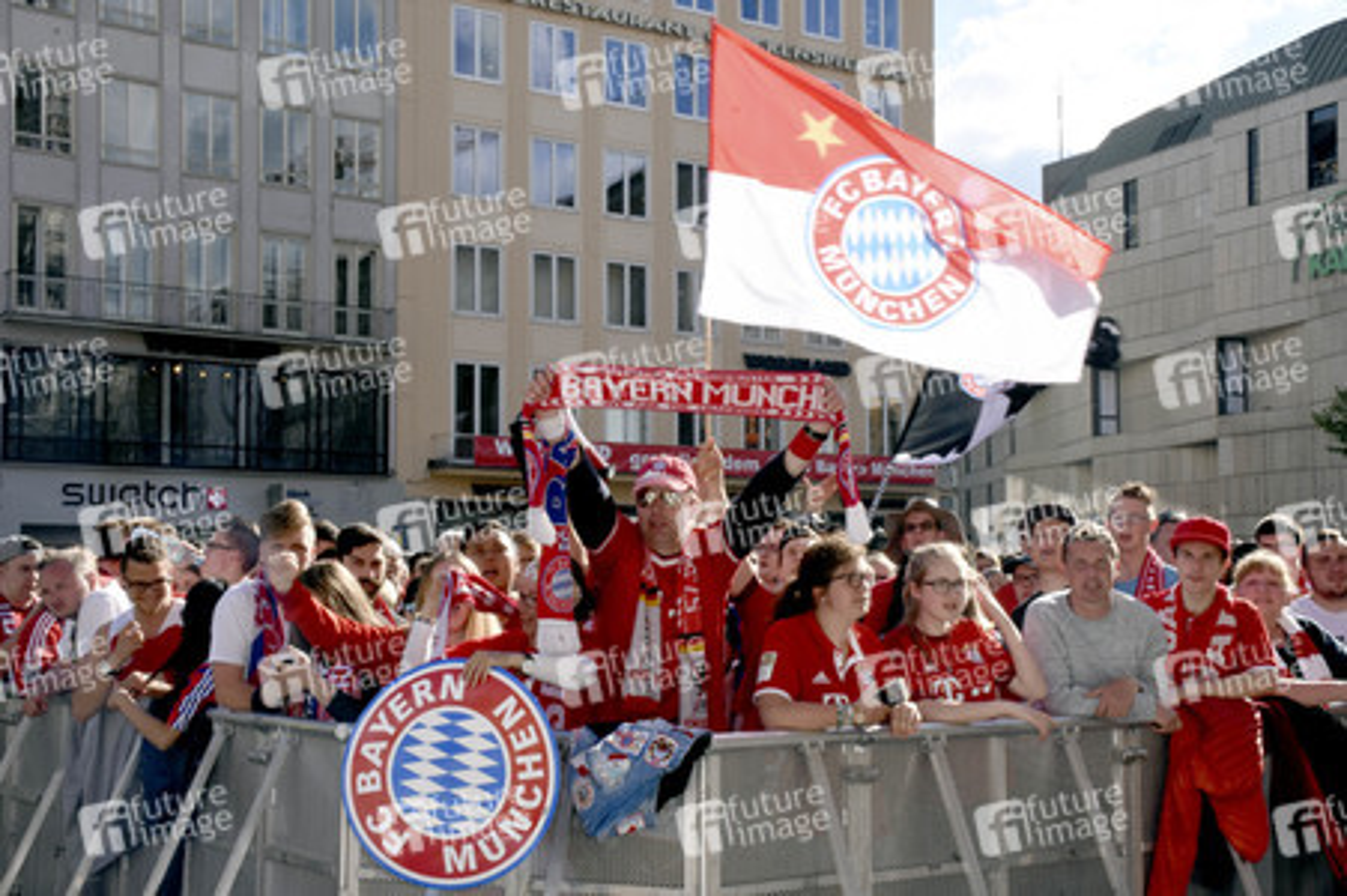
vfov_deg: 28.0
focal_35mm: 48
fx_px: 1795
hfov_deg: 41.1
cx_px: 674
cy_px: 448
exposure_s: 1/160
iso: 800
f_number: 22
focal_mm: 32
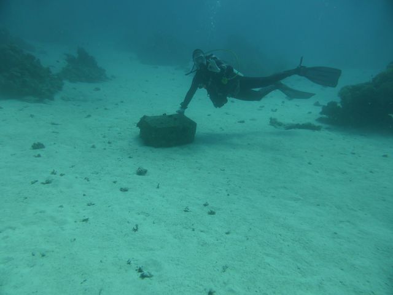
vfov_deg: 56.8
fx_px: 272
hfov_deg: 71.6
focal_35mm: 24
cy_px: 148
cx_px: 196
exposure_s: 1/640
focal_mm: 4.3
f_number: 3.3
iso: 100
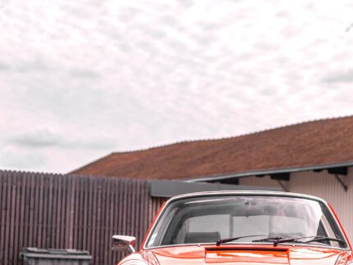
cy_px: 194
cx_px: 250
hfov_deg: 17.2
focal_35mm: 114
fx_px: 1163
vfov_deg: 13.0
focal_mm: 50
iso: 100
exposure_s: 1/800
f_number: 3.2
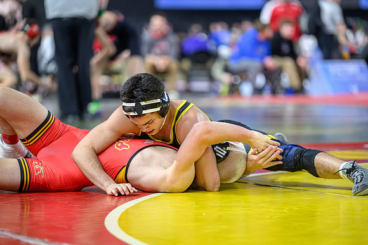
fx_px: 1730
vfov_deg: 8.1
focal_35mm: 169
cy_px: 122
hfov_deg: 12.1
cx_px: 184
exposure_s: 1/800
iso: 2500
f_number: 2.8
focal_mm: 165
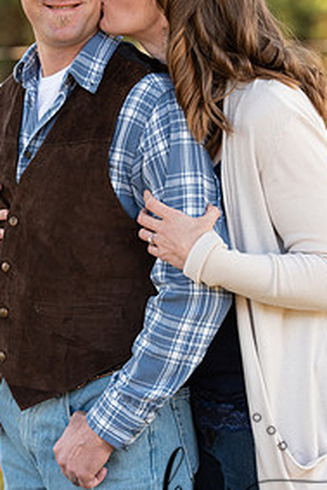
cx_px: 99
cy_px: 211
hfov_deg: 8.5
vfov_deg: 12.7
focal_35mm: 162
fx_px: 2204
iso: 400
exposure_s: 1/200
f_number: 4
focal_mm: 102
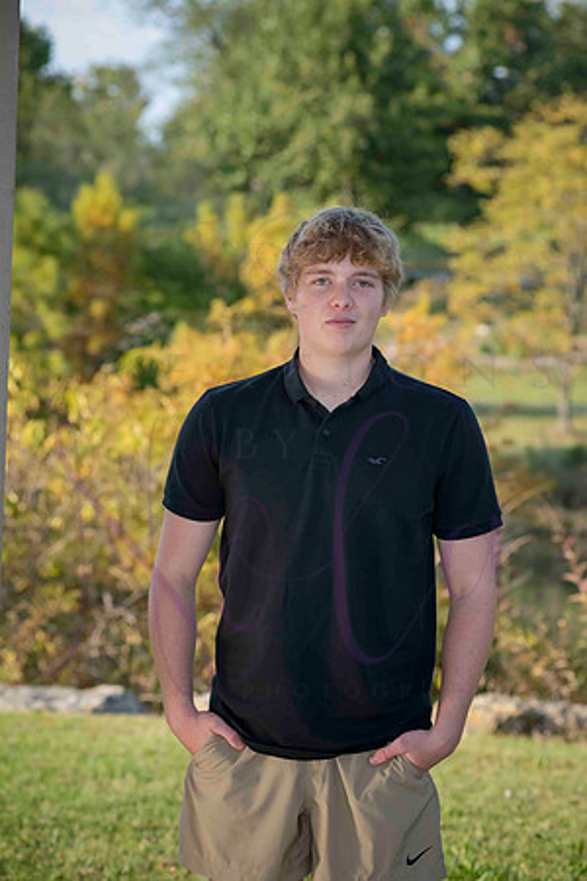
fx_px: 2446
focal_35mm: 100
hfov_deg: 13.7
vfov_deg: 20.4
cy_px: 440
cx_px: 294
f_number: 5.6
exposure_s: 1/640
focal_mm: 100
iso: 800
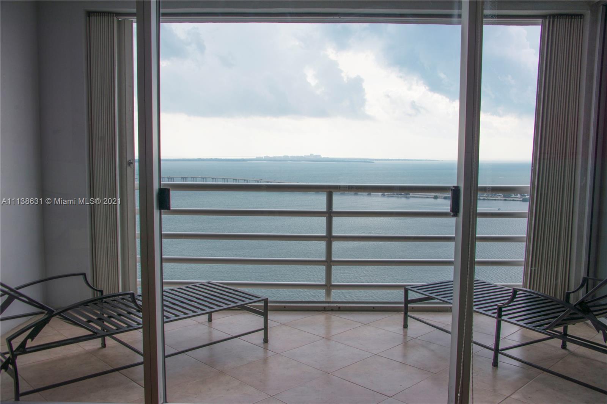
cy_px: 202
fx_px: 539
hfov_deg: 58.7
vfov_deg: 41.1
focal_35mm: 32
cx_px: 304
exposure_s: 1/250
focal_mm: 32
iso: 100
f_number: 8
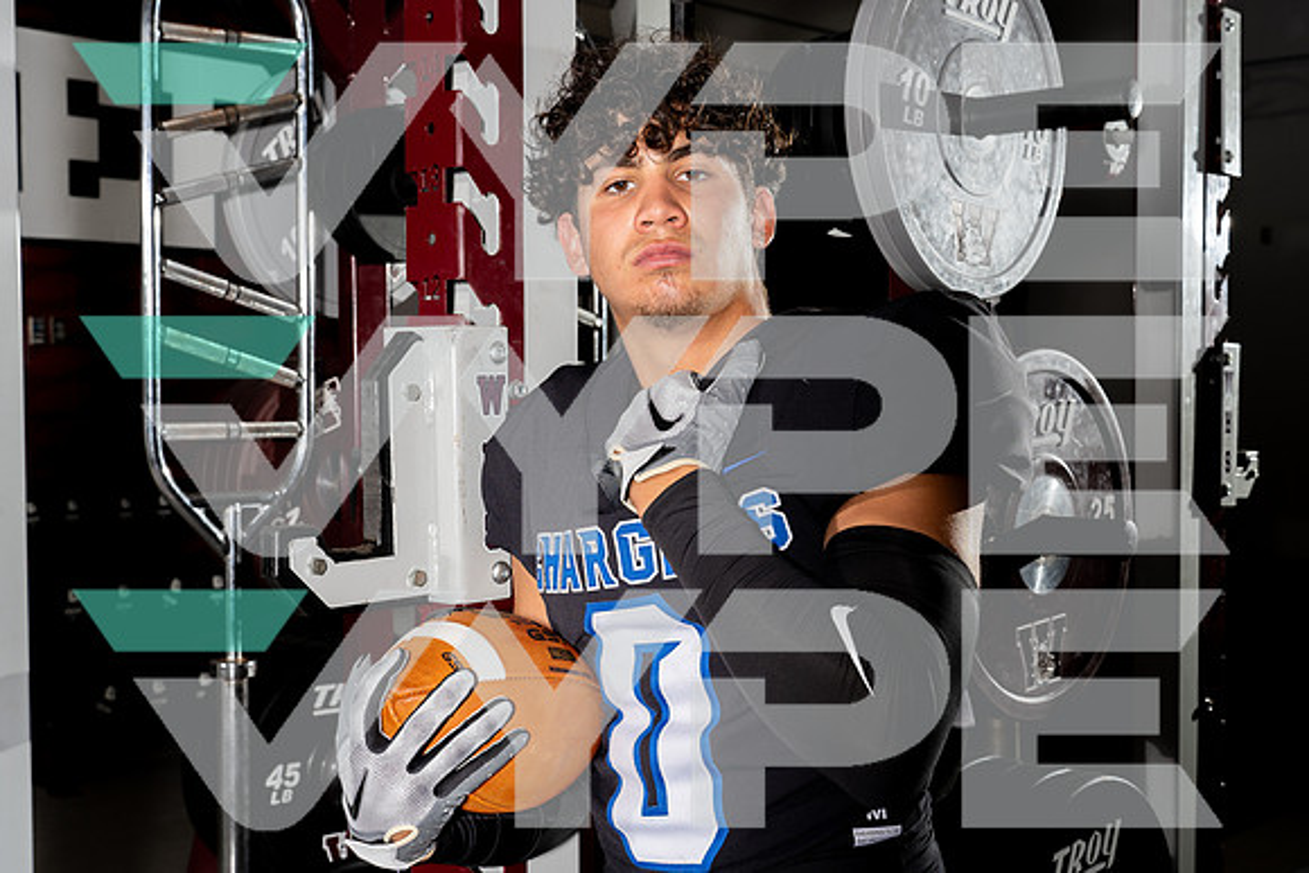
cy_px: 436
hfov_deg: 43.6
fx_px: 1637
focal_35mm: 45
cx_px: 654
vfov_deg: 29.9
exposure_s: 1/250
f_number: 8
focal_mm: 45
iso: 200
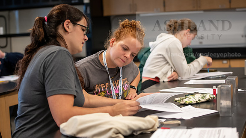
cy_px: 63
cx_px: 123
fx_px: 483
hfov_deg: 28.6
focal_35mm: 74
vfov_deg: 16.3
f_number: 3.2
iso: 1250
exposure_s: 1/200
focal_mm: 70
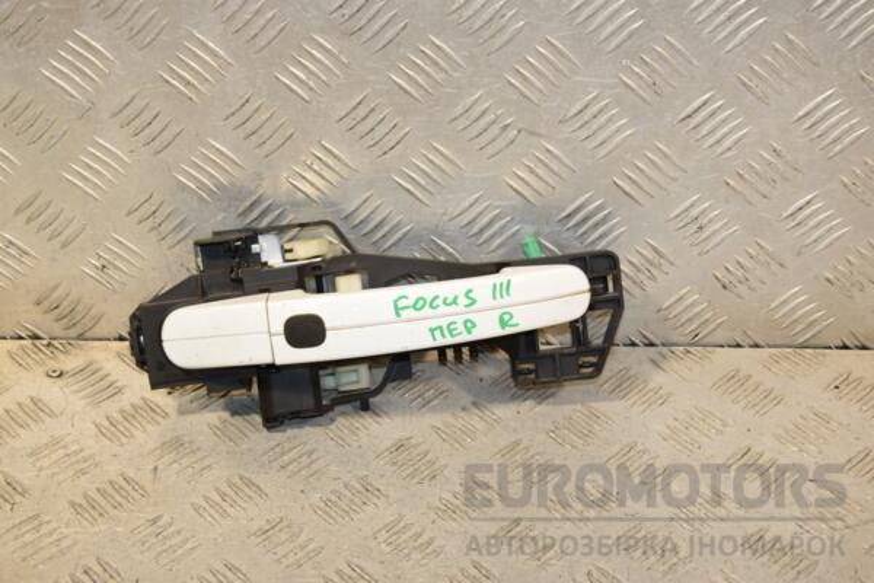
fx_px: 1639
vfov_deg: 20.2
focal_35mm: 68
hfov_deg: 29.9
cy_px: 292
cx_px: 437
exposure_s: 1/200
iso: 800
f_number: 9
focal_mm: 45
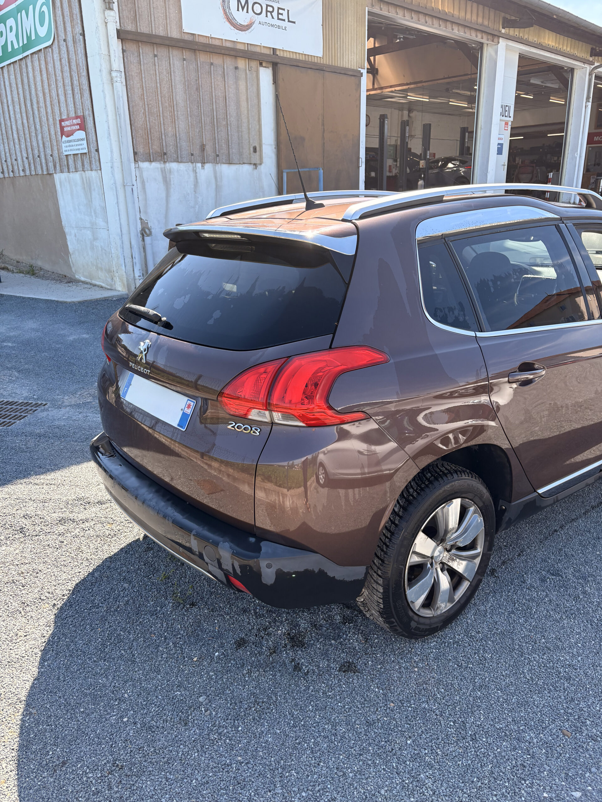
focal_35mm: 26
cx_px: 301
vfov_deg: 67.3
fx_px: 603
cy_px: 401
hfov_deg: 53.1
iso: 64
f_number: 1.6
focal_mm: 5.96
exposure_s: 1/933
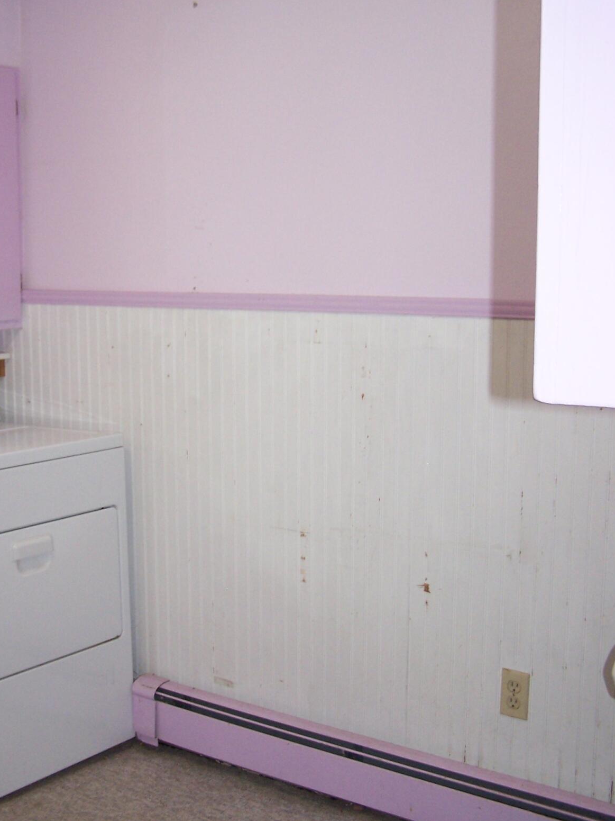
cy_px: 434
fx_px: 1161
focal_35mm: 49
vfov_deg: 38.9
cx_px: 223
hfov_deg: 29.5
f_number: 2.8
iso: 140
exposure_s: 1/60
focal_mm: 6.3
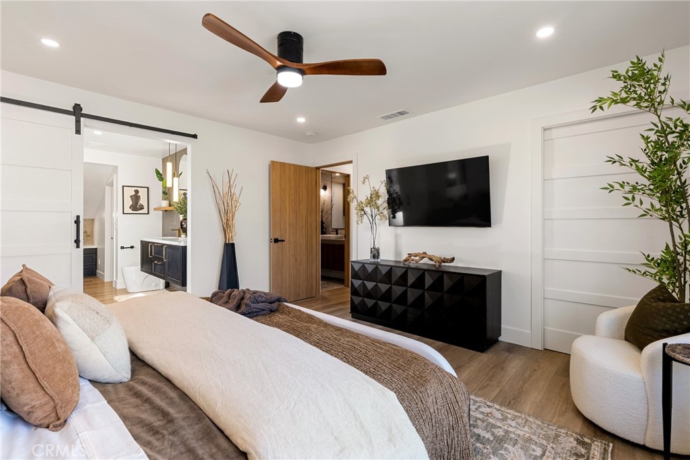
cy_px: 230
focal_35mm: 16
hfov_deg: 96.7
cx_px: 345
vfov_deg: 73.8
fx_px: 307
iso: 320
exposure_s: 1/30
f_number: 9
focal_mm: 16
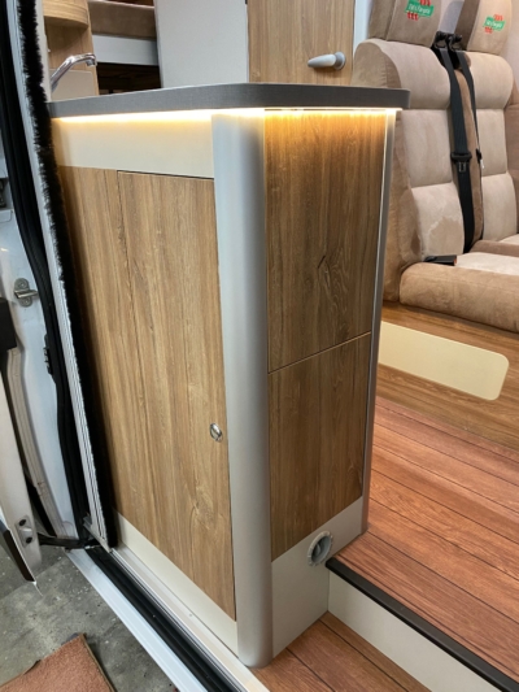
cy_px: 346
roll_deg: +2.0
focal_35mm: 26
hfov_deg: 53.1
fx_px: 520
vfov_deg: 67.3
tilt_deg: -20.4
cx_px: 260
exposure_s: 1/50
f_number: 1.8
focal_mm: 4.25
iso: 200
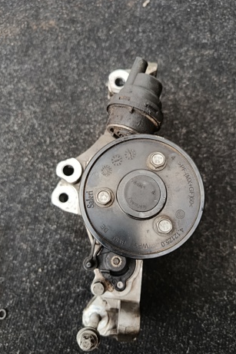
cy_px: 182
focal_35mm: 26
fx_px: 256
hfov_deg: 49.5
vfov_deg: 69.4
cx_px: 123
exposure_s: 1/100
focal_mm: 5.24
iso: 508
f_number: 1.7
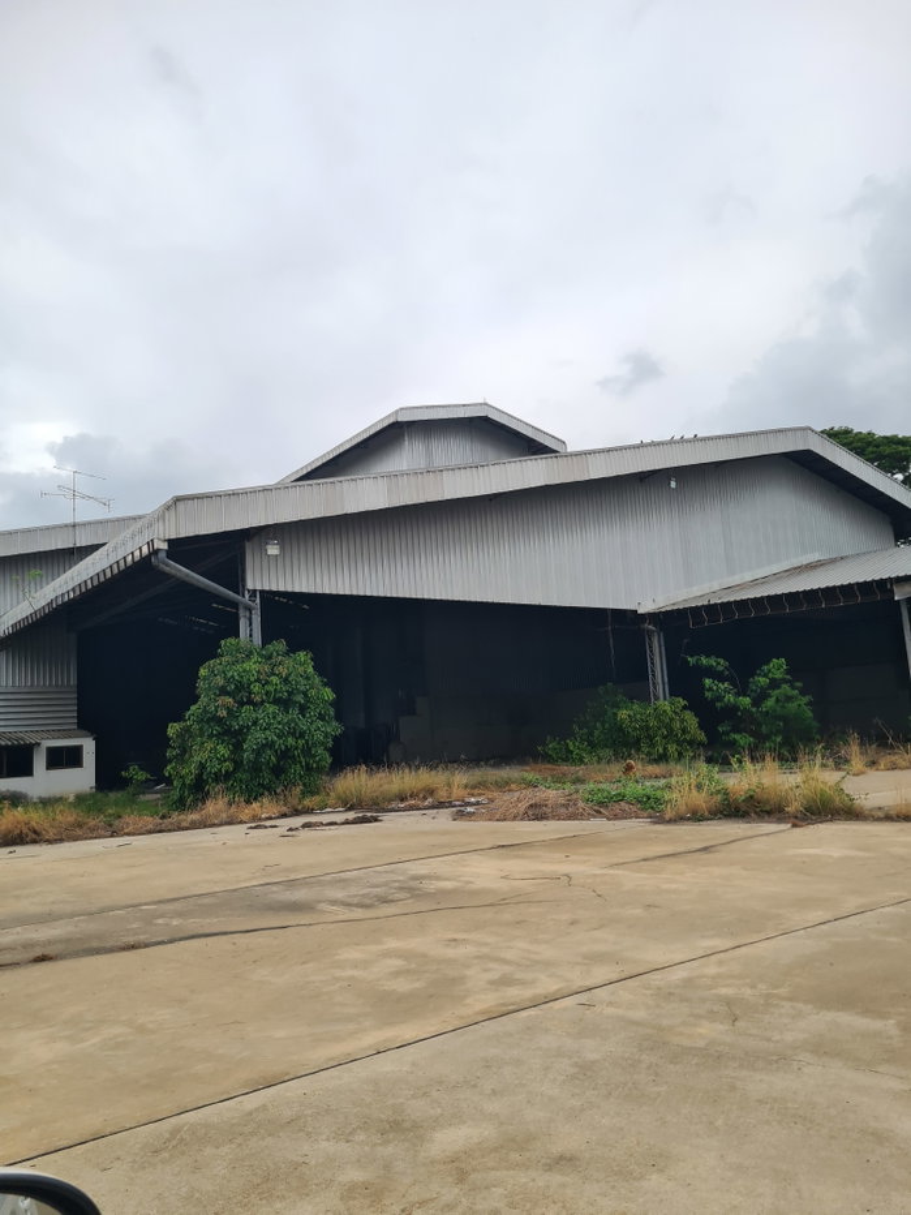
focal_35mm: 26
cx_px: 456
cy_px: 608
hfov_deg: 53.1
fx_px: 912
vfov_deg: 67.3
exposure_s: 1/2424
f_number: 1.8
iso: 50
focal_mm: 5.4
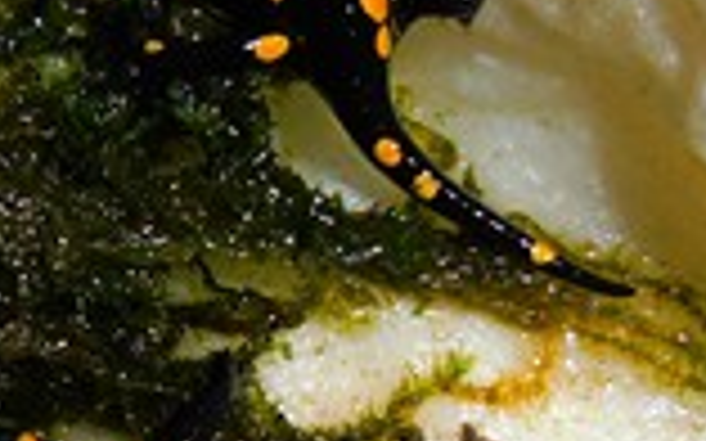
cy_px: 268
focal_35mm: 81
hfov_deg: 24.8
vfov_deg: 16.1
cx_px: 81
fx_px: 1558
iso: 125
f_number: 3
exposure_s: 1/30
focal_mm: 4.2
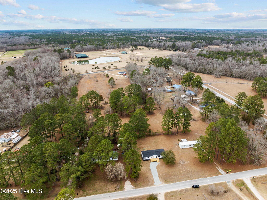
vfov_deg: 56.8
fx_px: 185
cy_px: 100
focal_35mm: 24
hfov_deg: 71.6
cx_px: 134
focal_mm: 12.29
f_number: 2.8
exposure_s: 1/320
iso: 180
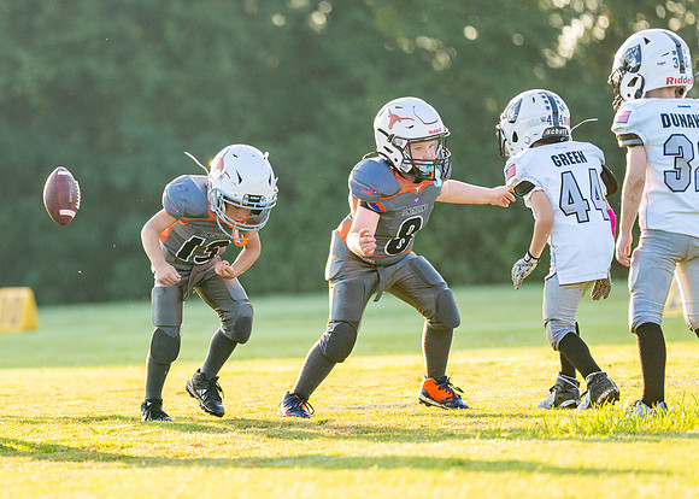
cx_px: 191
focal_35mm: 345
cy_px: 276
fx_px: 6845
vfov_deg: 4.2
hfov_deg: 5.8
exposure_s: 1/2500
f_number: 2.8
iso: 500
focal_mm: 200
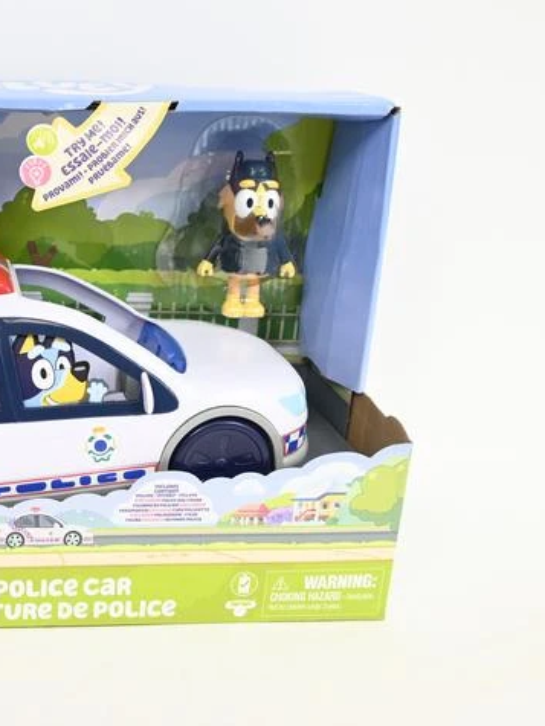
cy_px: 363
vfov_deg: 39.7
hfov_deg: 28.7
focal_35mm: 48
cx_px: 27
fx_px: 1008
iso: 560
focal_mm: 22
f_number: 4
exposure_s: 1/125
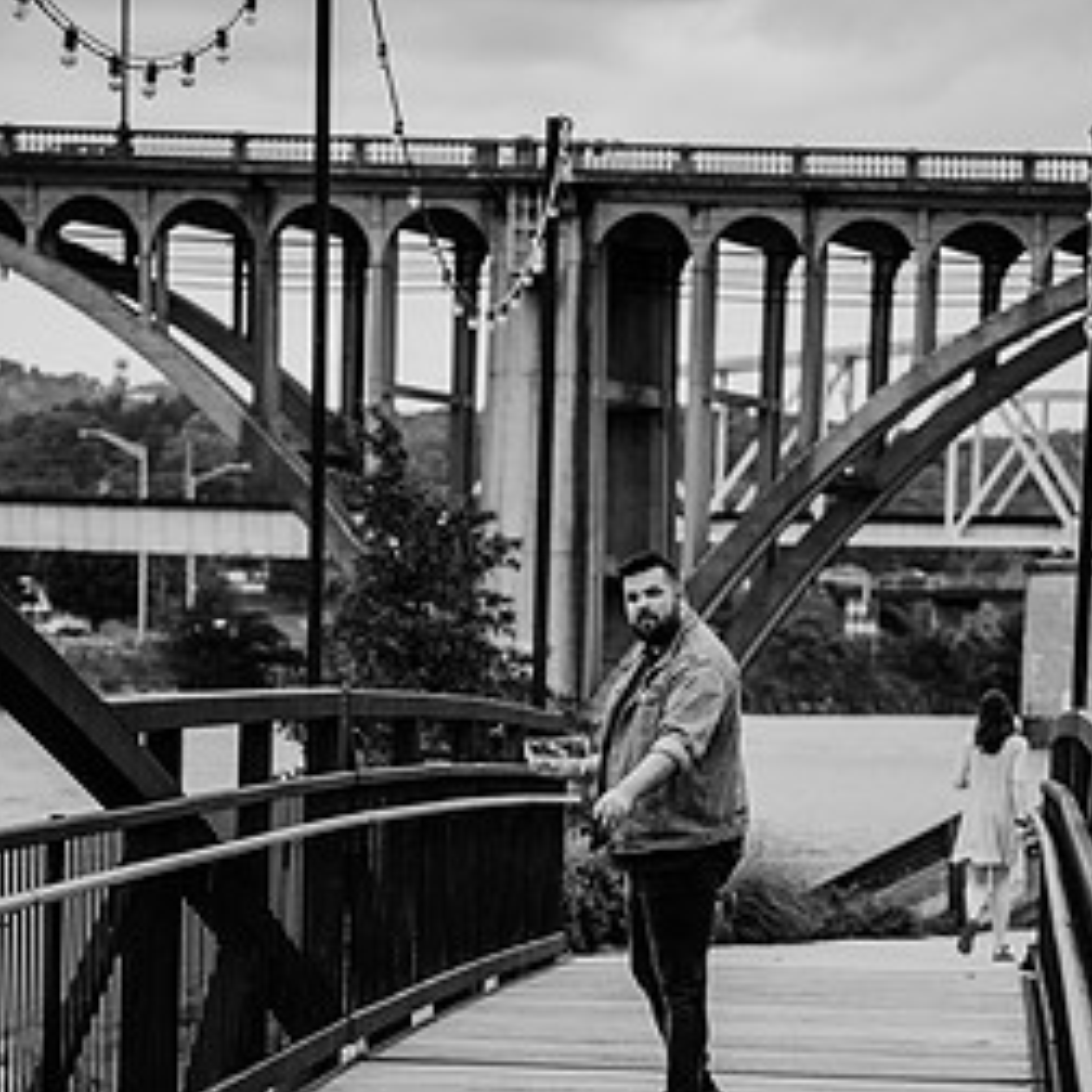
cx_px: 585
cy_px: 897
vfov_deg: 12.1
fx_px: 5139
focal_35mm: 144
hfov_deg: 12.1
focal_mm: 95
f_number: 4
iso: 320
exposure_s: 1/800
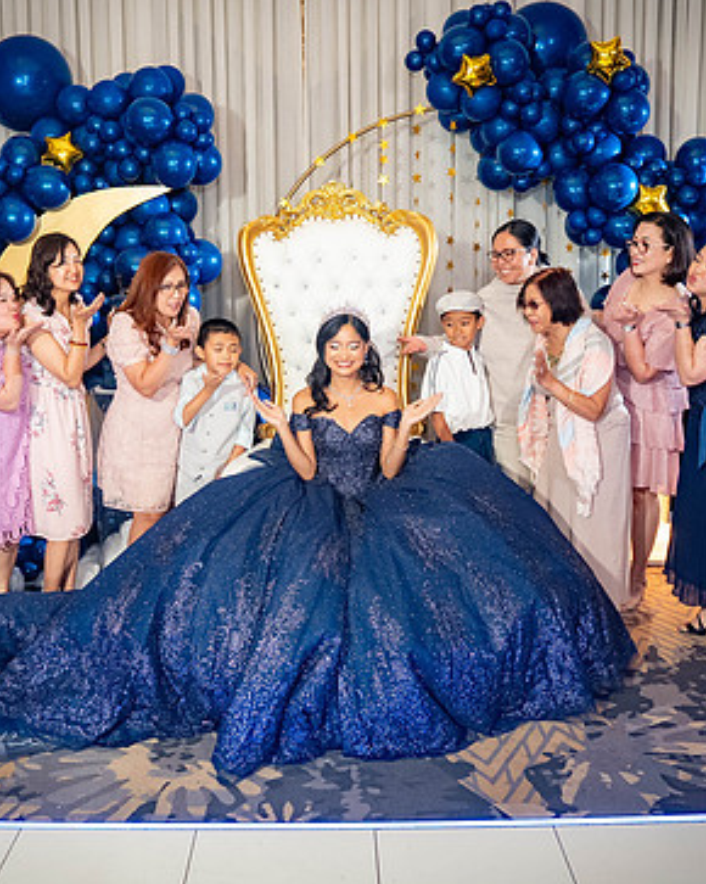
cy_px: 444
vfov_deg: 50.3
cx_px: 307
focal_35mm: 36
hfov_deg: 41.0
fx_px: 941
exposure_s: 1/160
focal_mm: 24
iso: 1250
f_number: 3.5
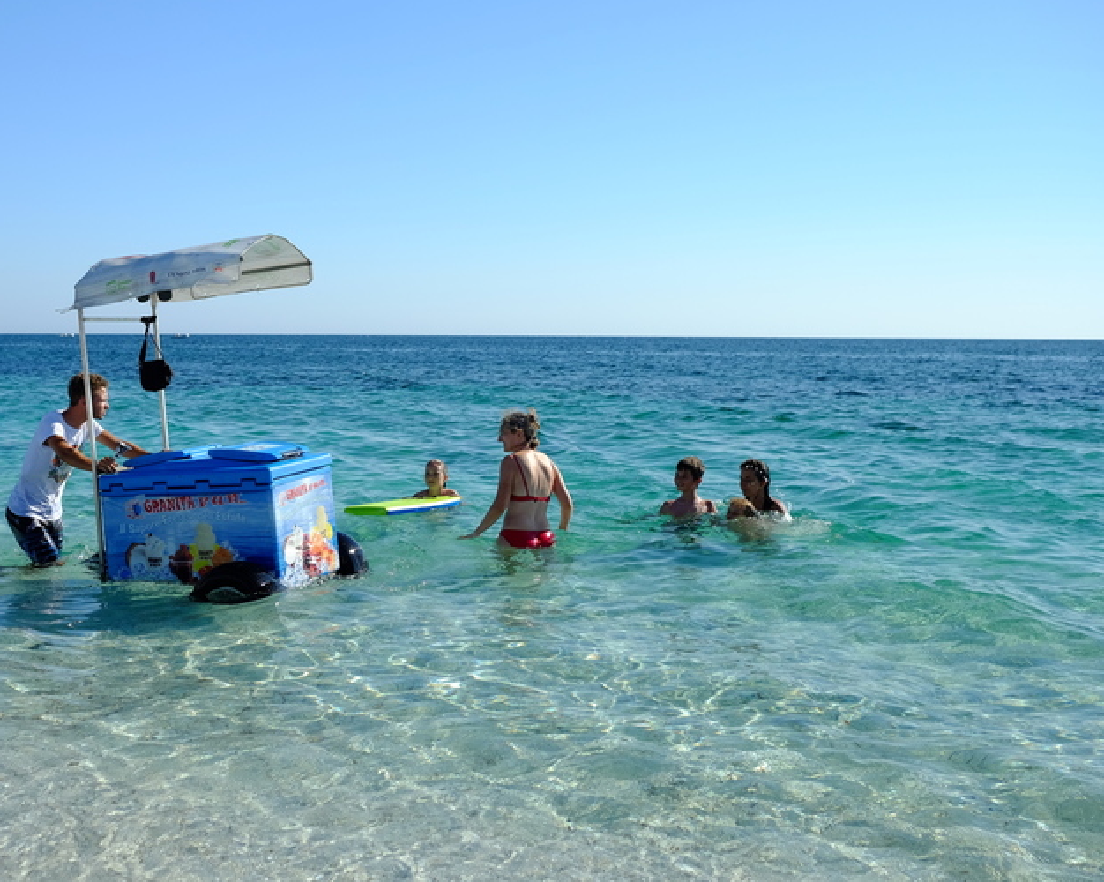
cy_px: 415
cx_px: 455
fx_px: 1371
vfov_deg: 35.6
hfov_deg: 43.7
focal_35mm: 42
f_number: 4
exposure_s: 1/850
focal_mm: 23
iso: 200
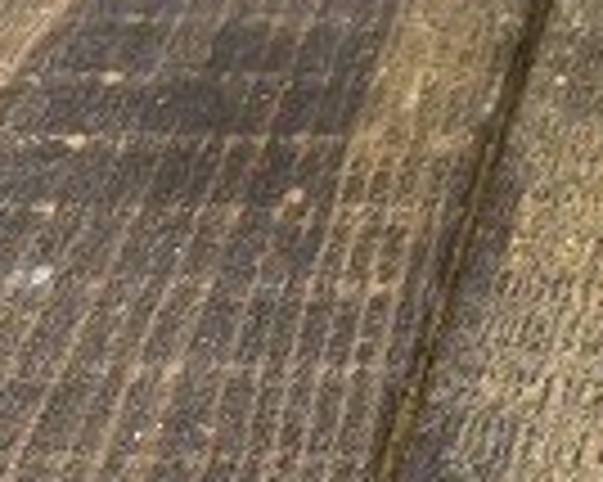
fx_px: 1997
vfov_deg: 12.1
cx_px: 958
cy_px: -500
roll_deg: +0.1
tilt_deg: -11.9
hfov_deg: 15.5
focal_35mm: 112
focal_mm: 6.76
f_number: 1.78
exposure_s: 1/50
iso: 250
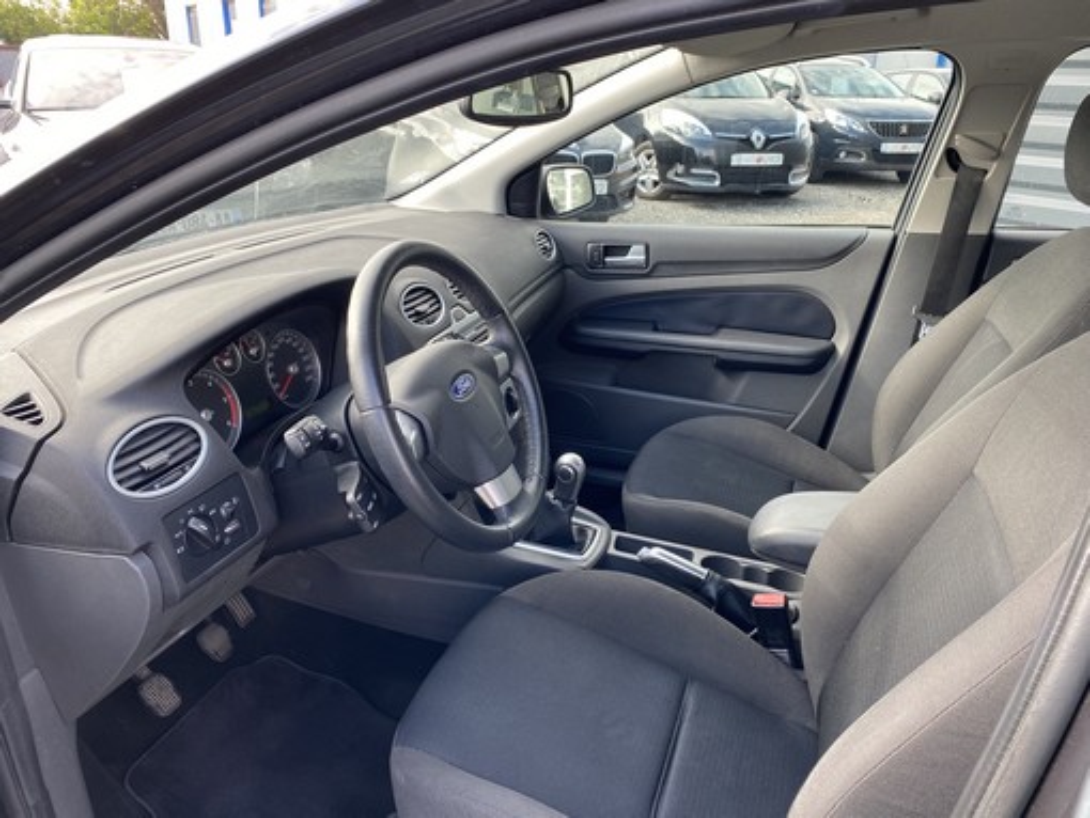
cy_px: 409
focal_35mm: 26
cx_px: 545
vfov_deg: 53.1
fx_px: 819
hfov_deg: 67.3
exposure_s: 1/122
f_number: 1.8
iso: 32
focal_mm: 4.25
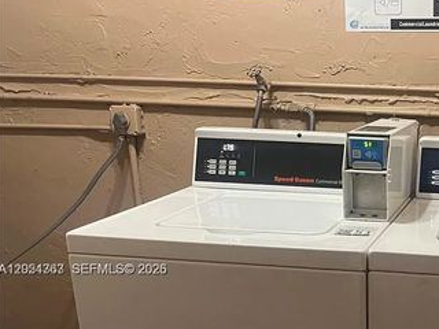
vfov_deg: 27.4
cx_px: 435
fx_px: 659
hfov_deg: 33.8
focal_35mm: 52
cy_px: 270
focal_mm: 5.7
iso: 500
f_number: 1.5
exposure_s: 1/53
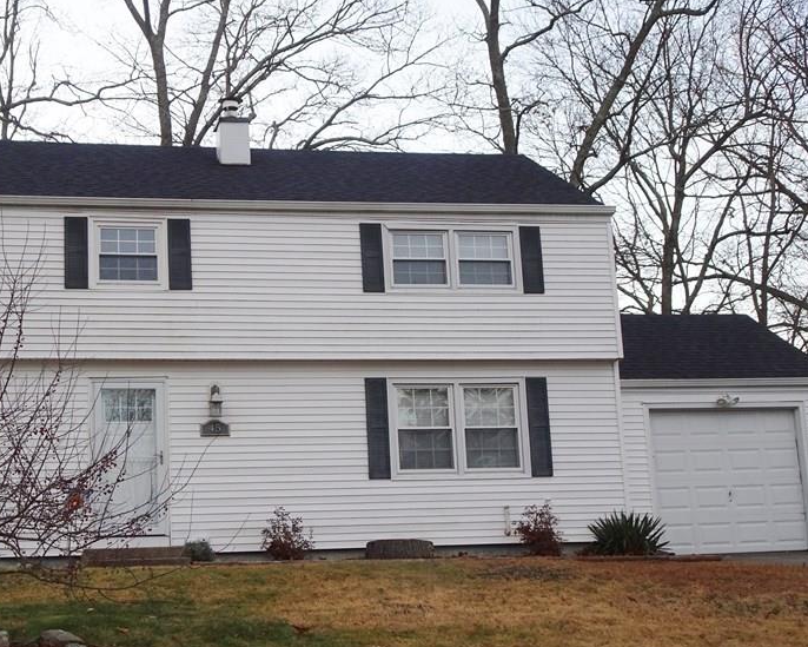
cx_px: 285
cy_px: 371
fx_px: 1220
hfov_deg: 36.4
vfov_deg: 29.7
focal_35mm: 51
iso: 80
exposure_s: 1/80
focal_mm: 5.98
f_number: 4
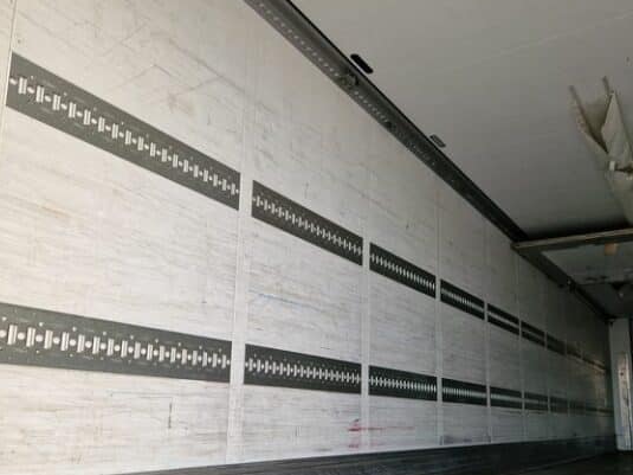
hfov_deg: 55.4
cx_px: 321
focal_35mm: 33
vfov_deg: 42.6
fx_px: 603
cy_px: 294
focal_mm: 5.4
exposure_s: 1/407
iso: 50
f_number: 1.8
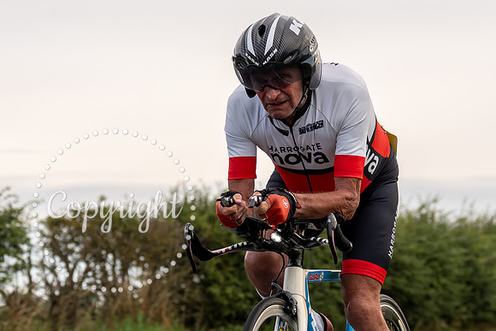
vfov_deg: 7.7
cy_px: 167
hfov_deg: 11.5
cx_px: 240
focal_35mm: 179
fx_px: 2470
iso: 250
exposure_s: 1/800
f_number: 4.5
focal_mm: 72
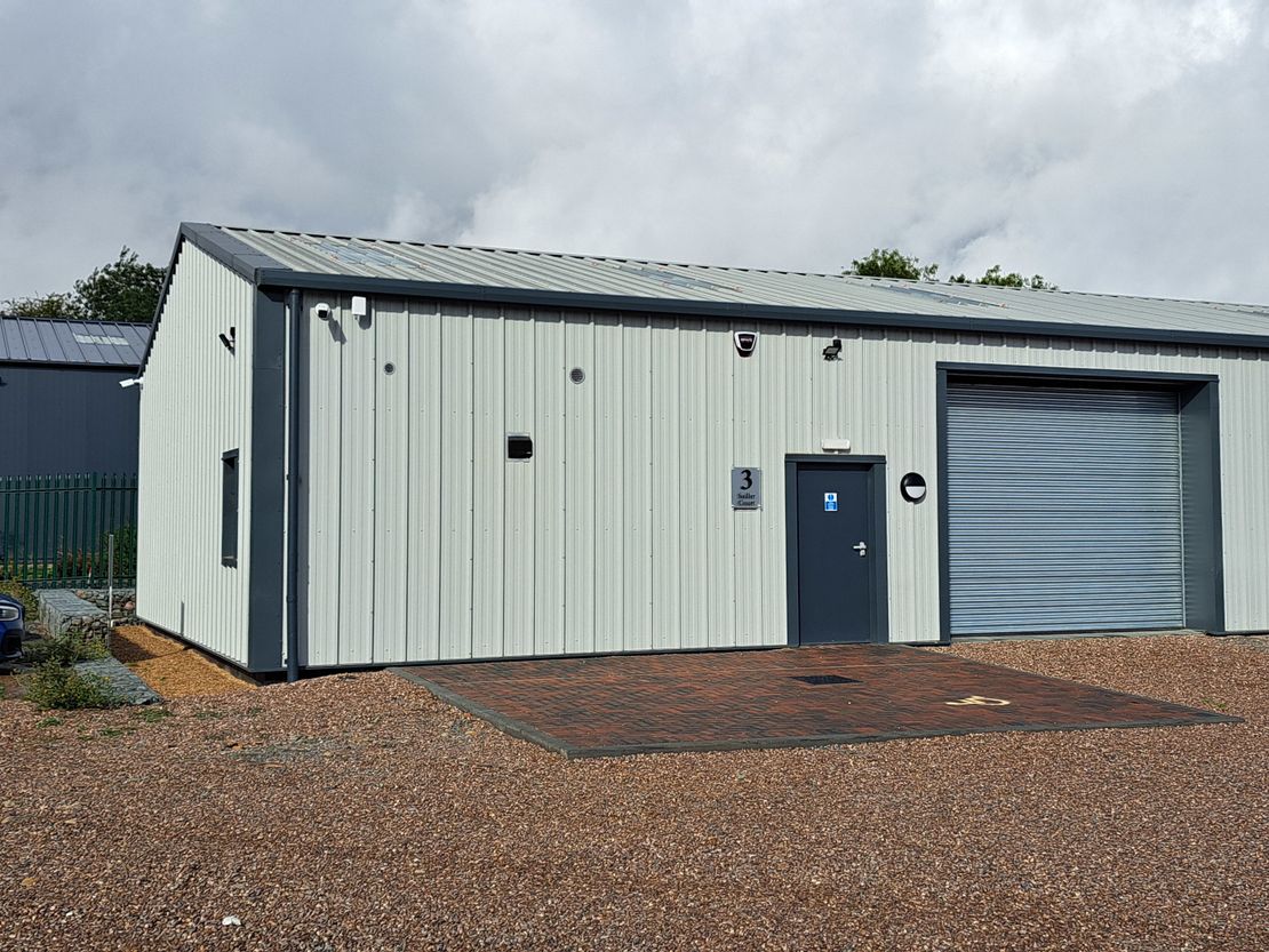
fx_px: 880
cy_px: 476
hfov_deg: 71.6
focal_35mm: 24
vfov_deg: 56.8
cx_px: 634
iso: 50
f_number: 1.8
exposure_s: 1/2247
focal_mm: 5.23
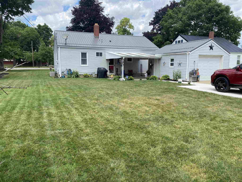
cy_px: 91
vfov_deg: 53.1
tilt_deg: -8.0
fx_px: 182
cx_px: 121
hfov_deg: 67.3
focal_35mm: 26
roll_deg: +0.5
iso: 32
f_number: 1.8
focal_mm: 4.25
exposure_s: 1/1727
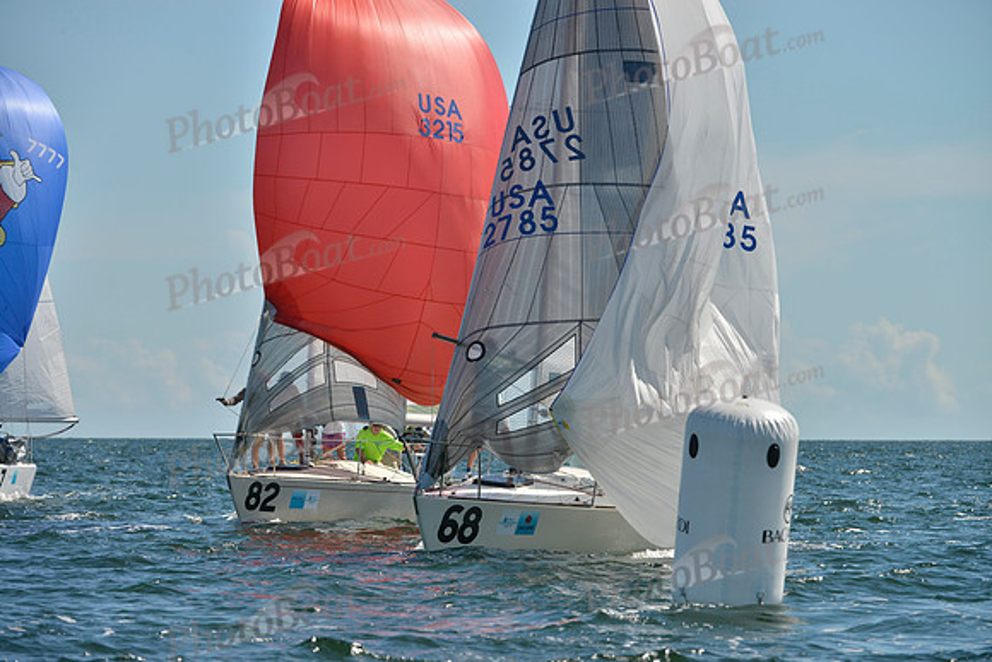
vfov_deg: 5.7
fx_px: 6615
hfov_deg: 8.6
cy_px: 331
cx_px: 496
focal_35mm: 240
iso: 200
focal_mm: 240
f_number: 7.1
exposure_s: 1/1000
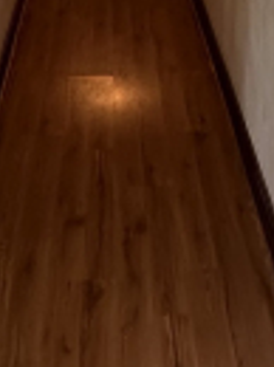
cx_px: 153
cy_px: -106
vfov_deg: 23.9
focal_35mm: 72
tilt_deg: -13.8
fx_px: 762
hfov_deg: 20.4
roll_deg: -1.8
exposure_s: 1/60
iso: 320
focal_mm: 2.22
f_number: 2.2
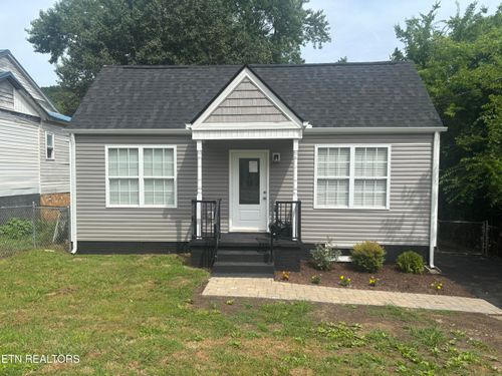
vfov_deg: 53.1
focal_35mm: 26
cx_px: 251
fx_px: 377
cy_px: 188
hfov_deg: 67.3
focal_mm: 5.96
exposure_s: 1/2933
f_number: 1.6
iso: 50
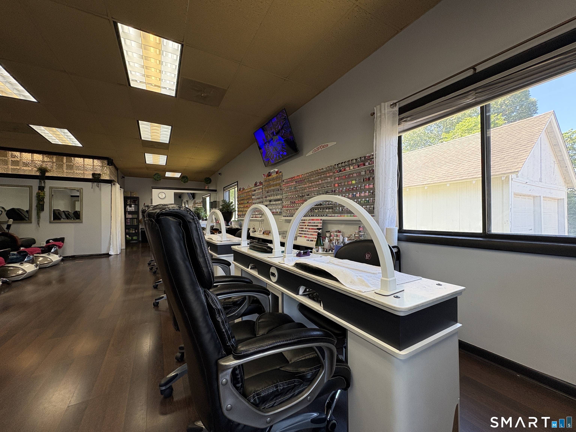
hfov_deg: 102.1
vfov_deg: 85.7
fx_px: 233
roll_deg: +0.6
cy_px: 216
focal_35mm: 14
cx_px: 288
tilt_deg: +0.7
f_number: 2.2
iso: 125
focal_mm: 2.22
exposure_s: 1/120
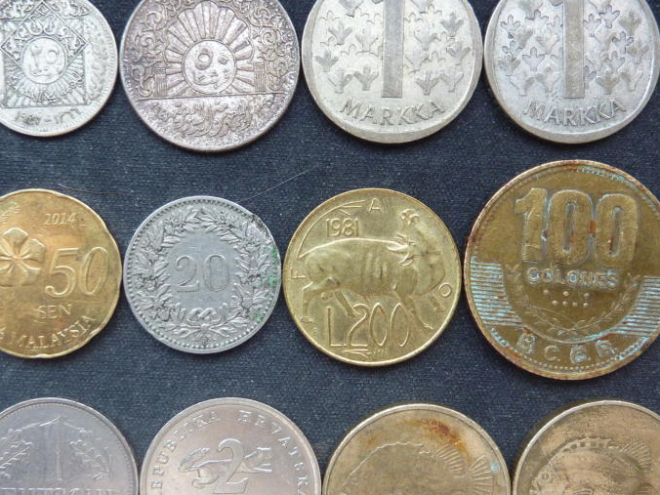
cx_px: 245
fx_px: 705
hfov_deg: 49.6
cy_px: 260
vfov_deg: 38.7
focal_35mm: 37
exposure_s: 1/30
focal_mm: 4.1
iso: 160
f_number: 3.3
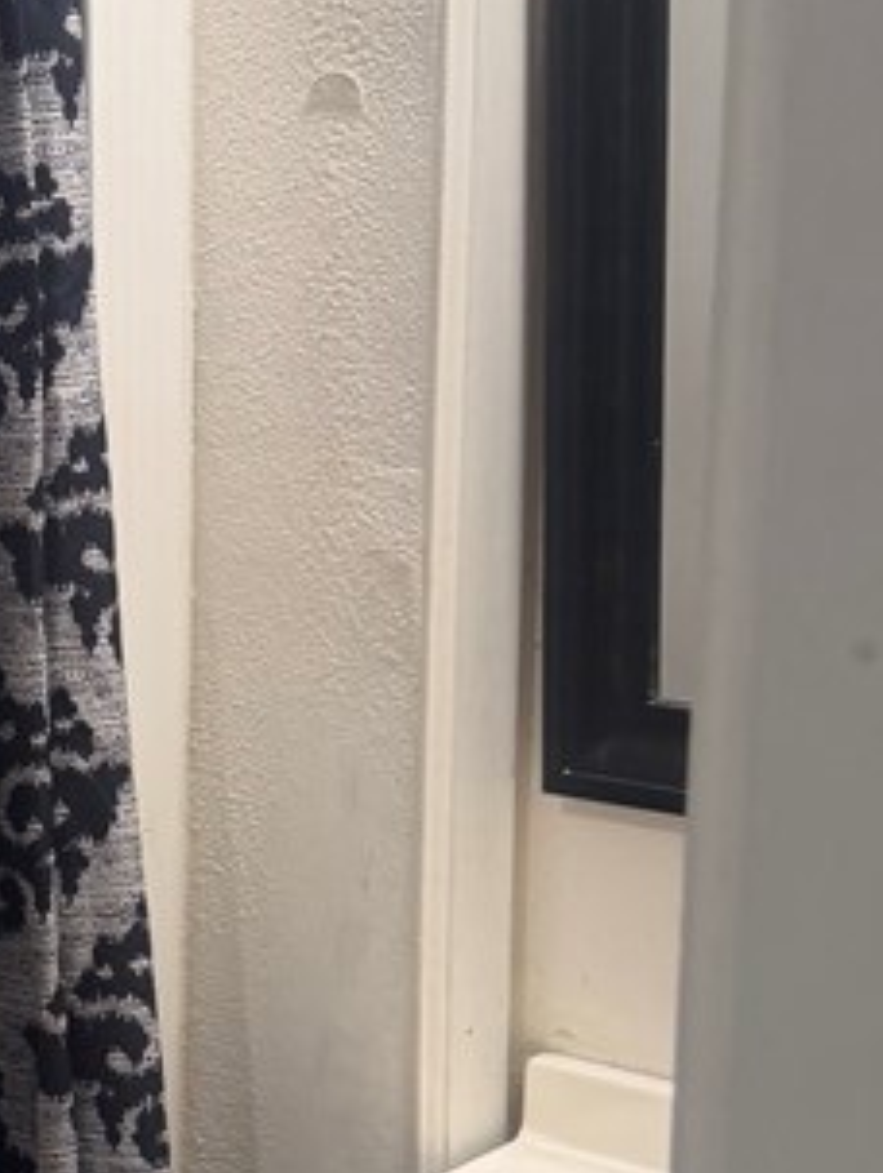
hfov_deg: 16.7
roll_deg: +2.2
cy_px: 716
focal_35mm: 81
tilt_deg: -12.4
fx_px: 2749
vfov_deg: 24.0
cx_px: -414
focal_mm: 6.76
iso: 160
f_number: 1.78
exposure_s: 1/60
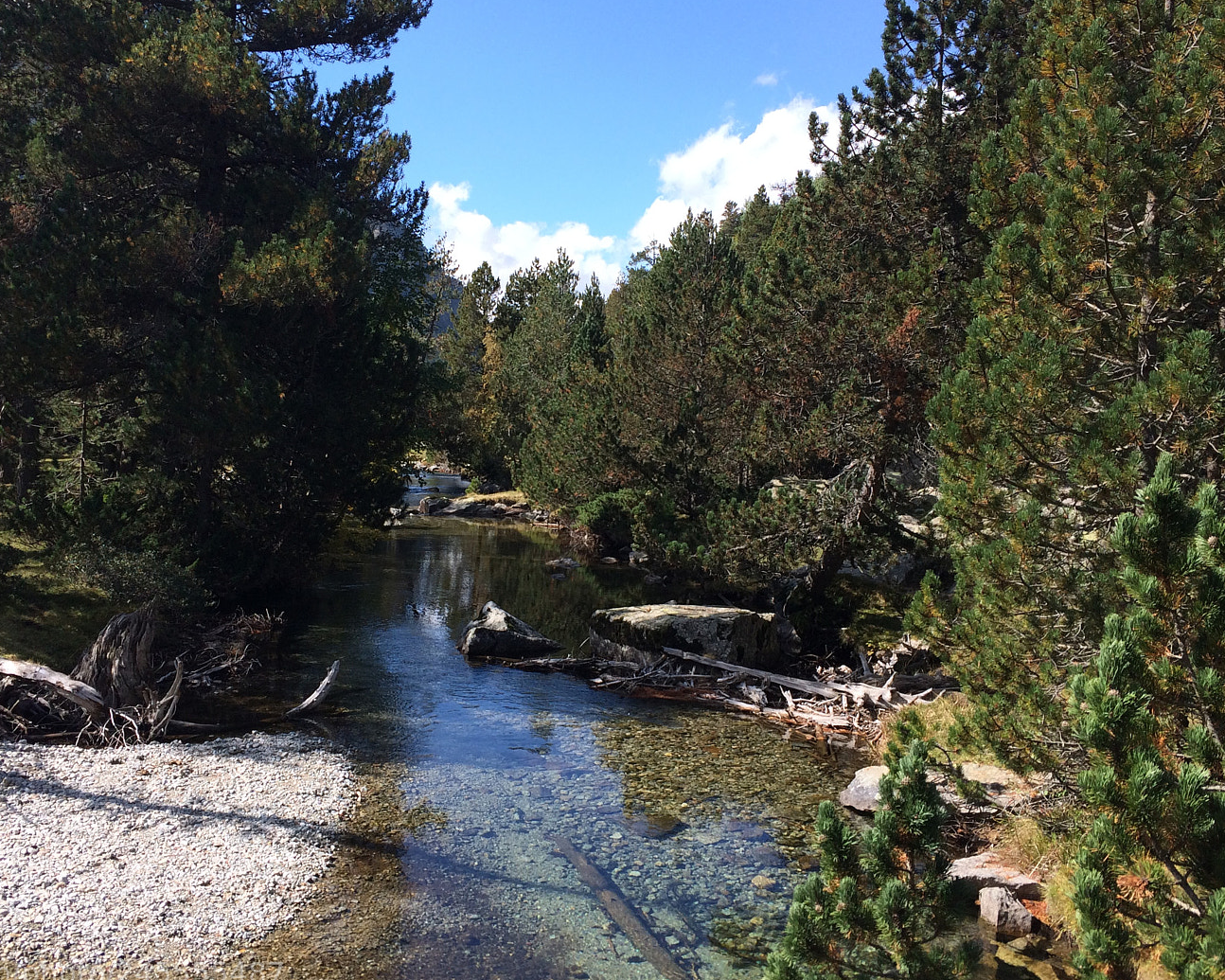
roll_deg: -1.4
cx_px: 546
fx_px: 1269
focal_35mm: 35
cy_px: 479
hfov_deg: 51.4
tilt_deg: -3.1
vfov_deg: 42.2
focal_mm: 4.15
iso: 32
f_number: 2.2
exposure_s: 1/1053
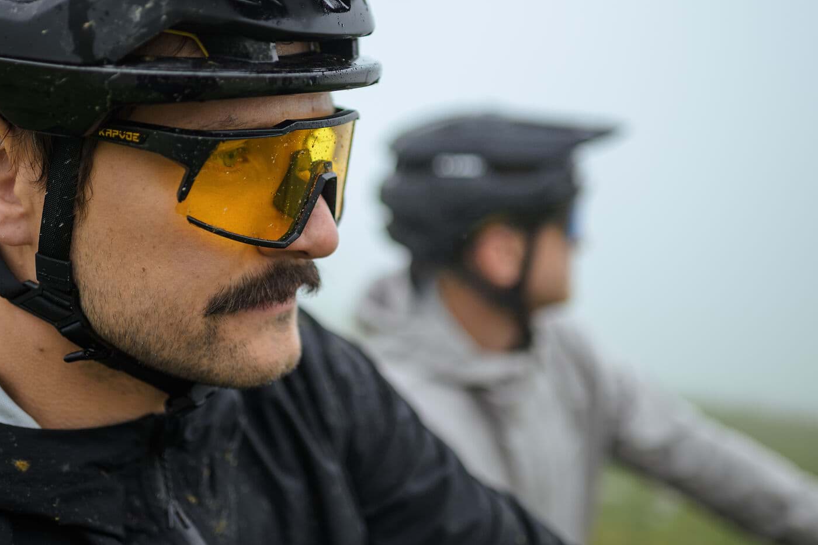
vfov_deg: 27.9
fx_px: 1090
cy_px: 186
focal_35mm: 48
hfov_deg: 41.1
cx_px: 369
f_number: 1.8
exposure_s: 1/640
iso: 100
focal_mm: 35
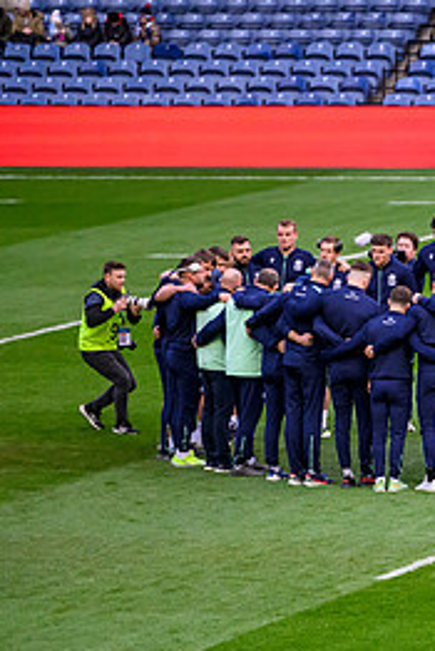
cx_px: 703
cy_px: 426
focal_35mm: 443
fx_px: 8018
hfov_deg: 3.1
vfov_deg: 4.7
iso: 3200
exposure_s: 1/4000
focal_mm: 200
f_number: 2.8
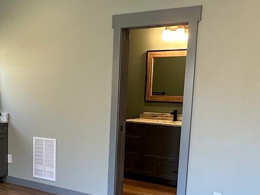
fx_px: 413
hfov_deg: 33.7
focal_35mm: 55
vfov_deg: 26.2
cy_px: 148
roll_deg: -0.4
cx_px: 46
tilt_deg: -8.9
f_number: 2.2
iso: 200
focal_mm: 2.22
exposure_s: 1/60
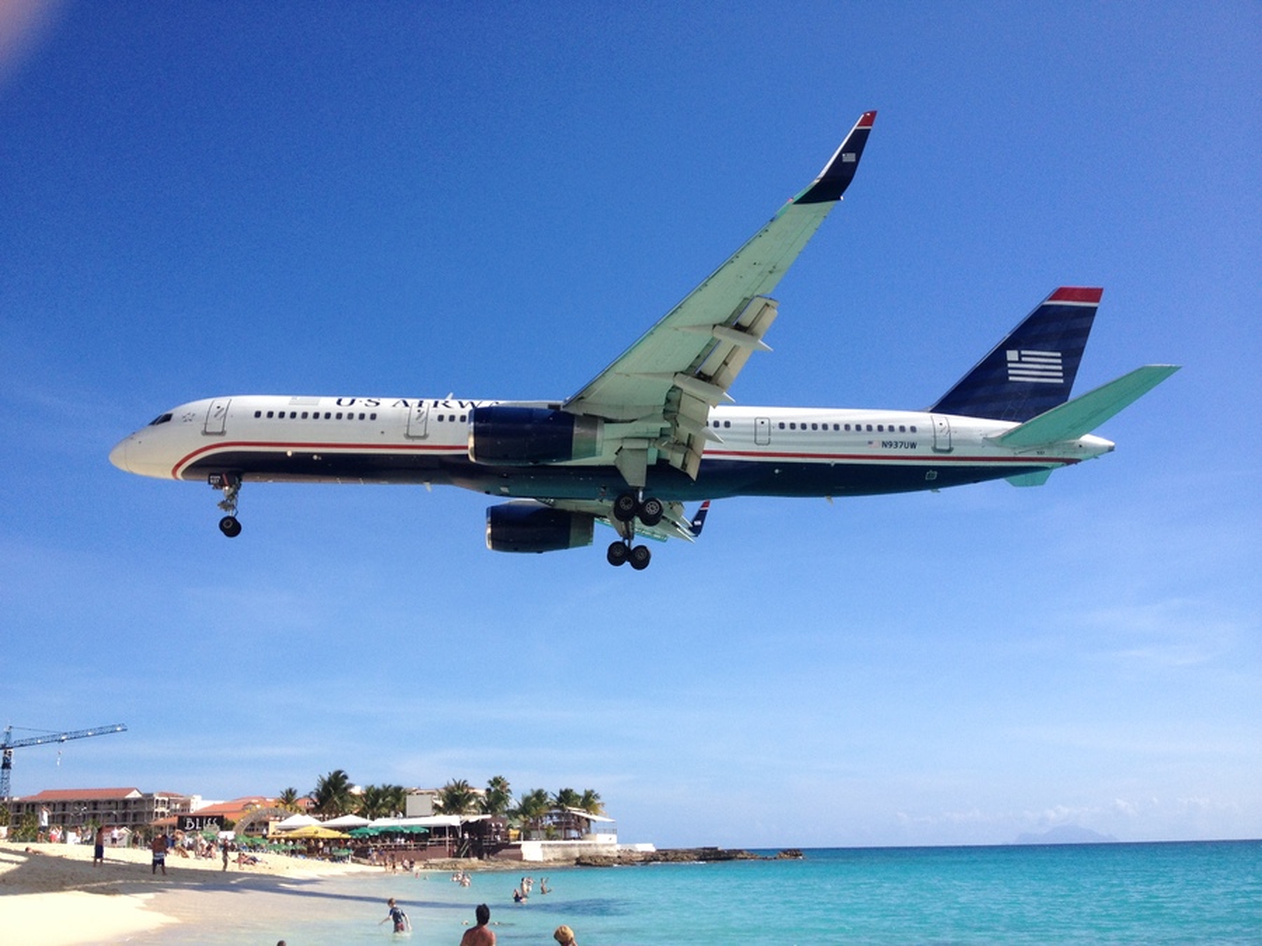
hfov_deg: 52.6
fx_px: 1276
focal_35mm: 35
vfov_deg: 40.7
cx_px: 631
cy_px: 473
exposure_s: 1/2123
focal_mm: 4.28
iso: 64
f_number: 2.4
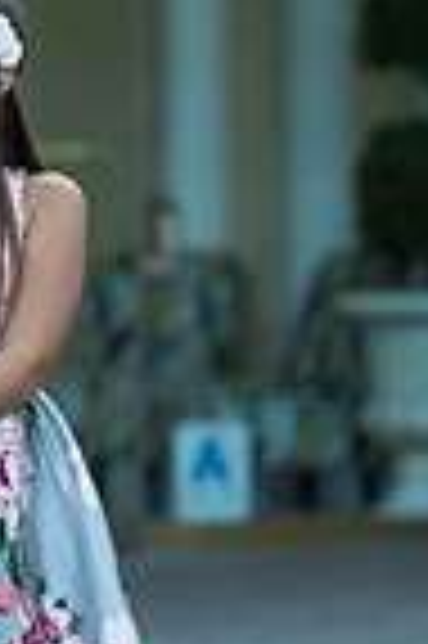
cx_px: -182
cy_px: 351
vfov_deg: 7.7
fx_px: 4791
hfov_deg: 5.1
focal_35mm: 268
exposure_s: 1/800
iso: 250
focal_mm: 85
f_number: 2
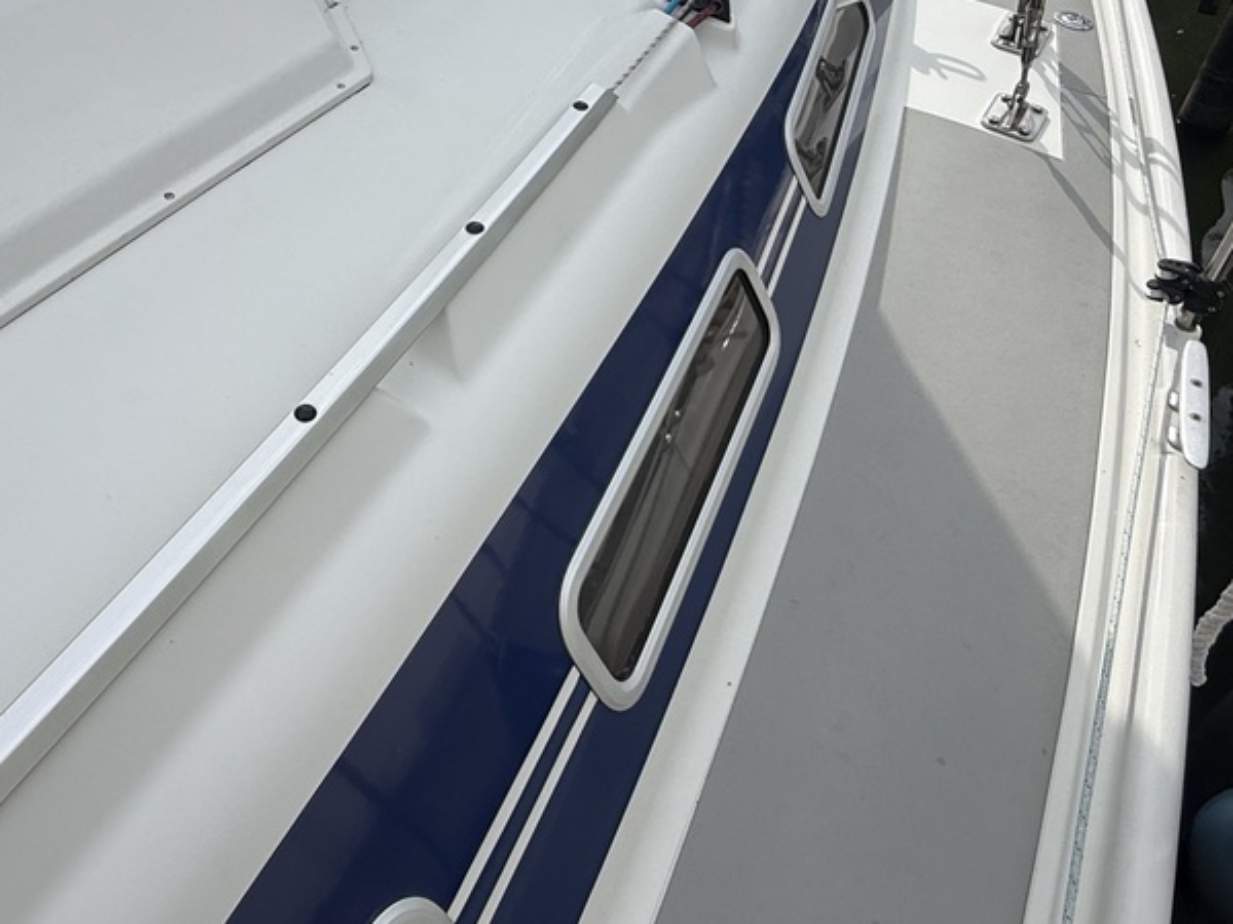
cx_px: 419
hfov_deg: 62.0
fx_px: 997
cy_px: 269
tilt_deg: -39.0
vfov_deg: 48.4
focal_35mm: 28
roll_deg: +4.6
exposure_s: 1/3460
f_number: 2.2
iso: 50
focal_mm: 2.22
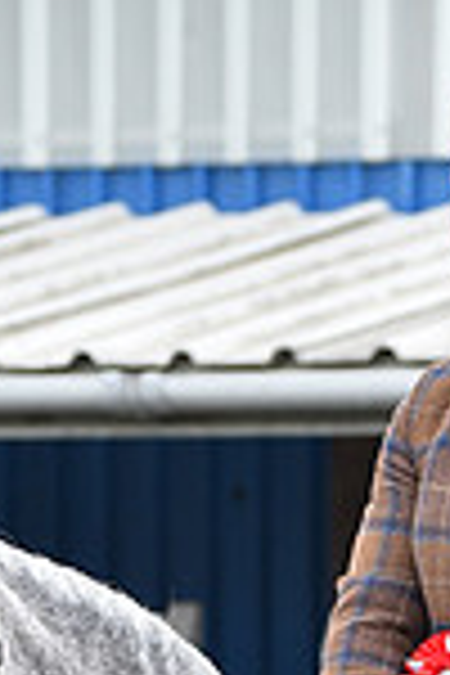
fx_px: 7949
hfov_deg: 3.2
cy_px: 1300
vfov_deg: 4.8
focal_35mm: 424
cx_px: 335
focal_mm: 110
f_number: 5.6
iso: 1000
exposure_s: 1/1250
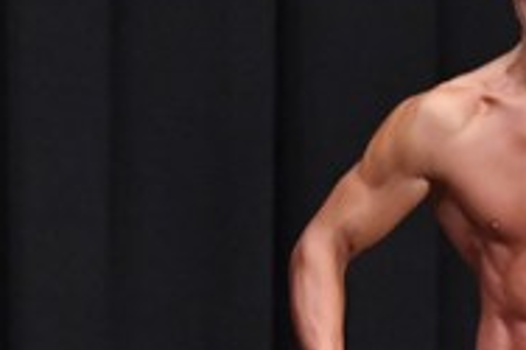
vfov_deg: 1.5
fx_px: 13065
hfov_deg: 2.3
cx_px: 852
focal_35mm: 895
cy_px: 504
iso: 8000
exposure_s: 1/400
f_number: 5.6
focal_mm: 145
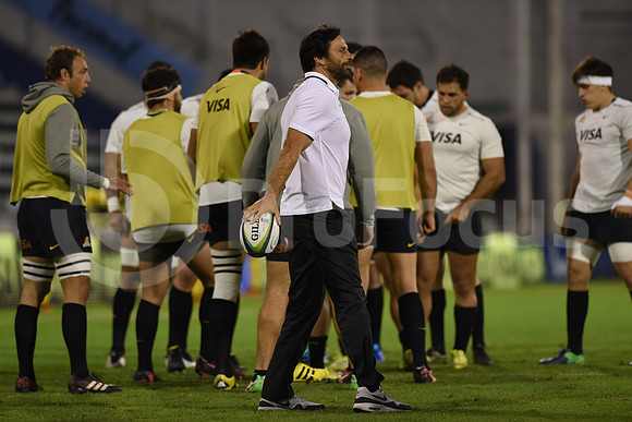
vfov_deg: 4.6
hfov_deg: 6.9
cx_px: 316
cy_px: 211
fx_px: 5268
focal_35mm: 300
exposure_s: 1/1250
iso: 2000
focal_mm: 300
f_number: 2.8
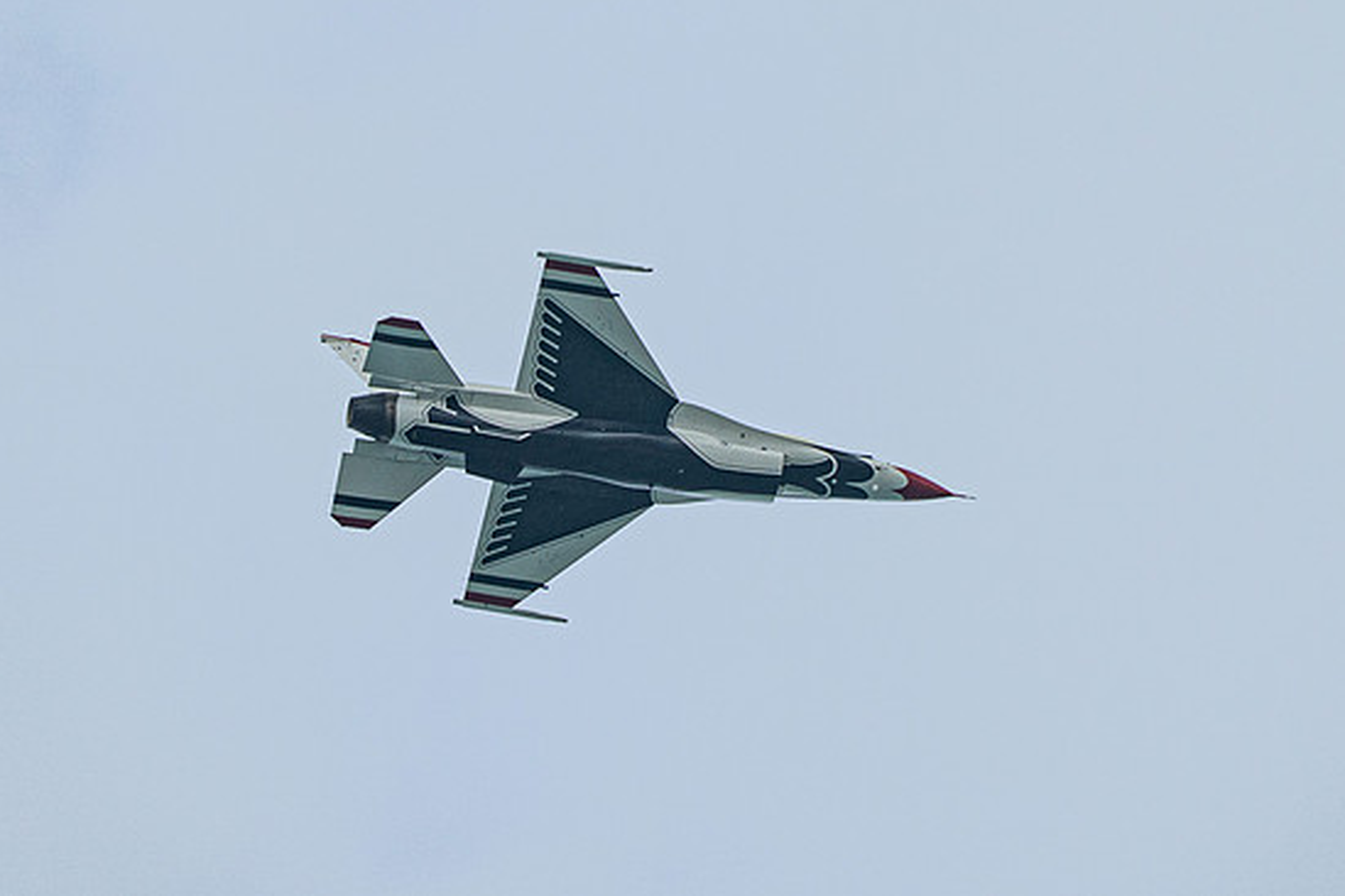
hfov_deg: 2.4
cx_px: 741
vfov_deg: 1.6
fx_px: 31642
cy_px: 343
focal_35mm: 847
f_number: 9
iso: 640
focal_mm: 400
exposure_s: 1/1250
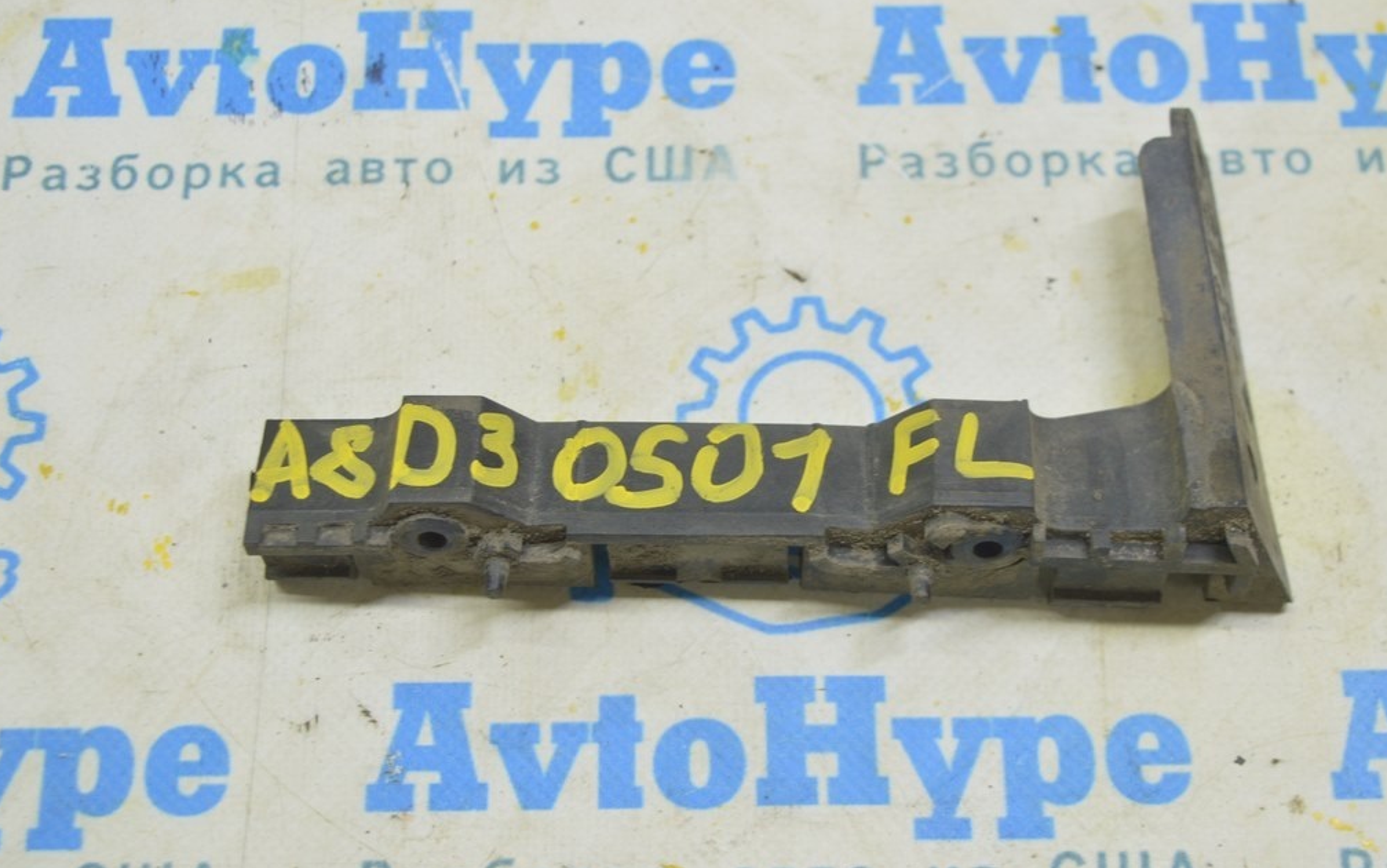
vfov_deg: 22.0
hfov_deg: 34.5
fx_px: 2231
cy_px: 439
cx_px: 686
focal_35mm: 59
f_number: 5.6
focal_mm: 38
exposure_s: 1/20
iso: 400
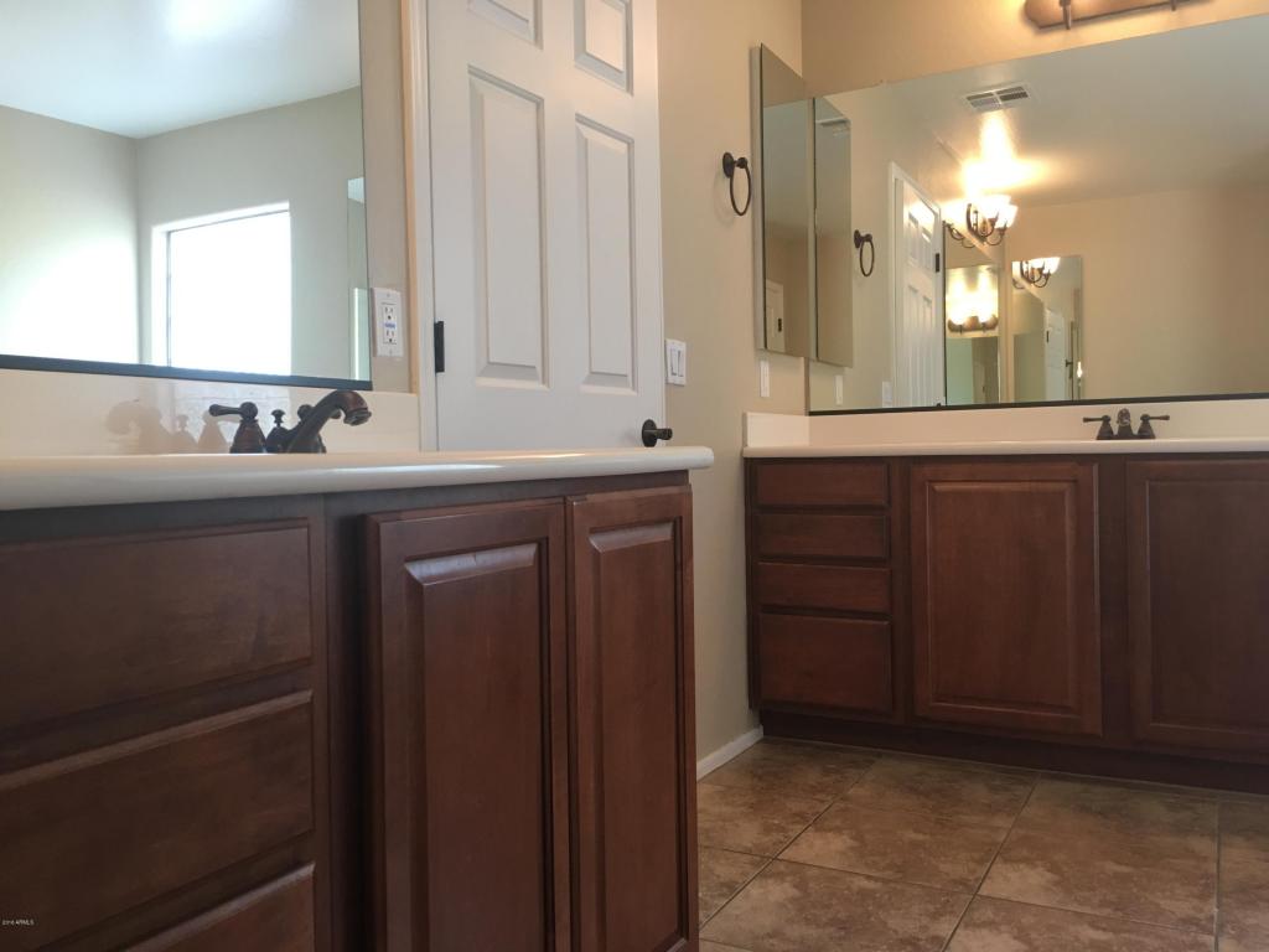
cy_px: 476
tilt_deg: -0.6
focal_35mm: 29
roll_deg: +1.8
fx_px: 1063
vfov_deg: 48.2
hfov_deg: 61.7
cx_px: 634
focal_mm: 4.15
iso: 100
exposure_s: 1/30
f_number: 2.2
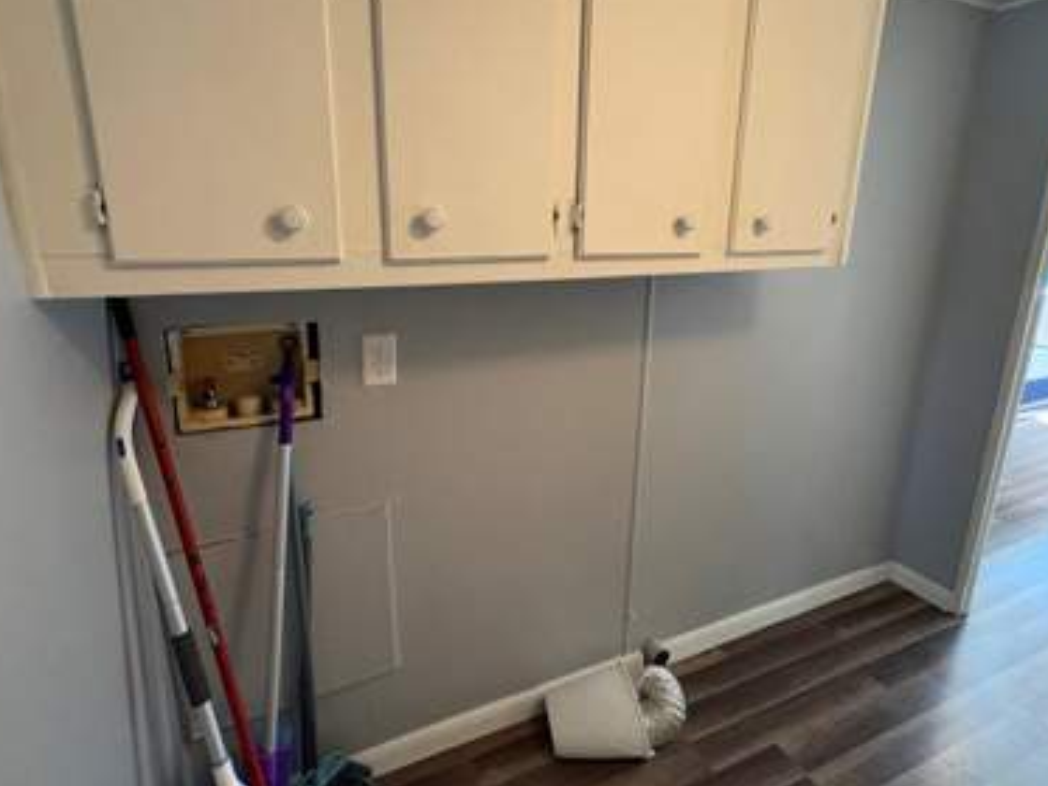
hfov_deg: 87.7
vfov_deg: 71.4
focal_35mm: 18
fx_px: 545
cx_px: 497
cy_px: 351
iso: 500
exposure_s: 1/60
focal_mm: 2.22
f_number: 2.2
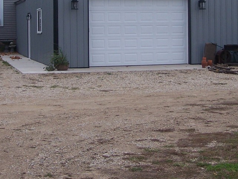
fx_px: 584
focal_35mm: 85
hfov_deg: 23.0
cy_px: 7
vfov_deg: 17.0
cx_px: 130
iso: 80
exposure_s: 1/250
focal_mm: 6.3
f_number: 2.8
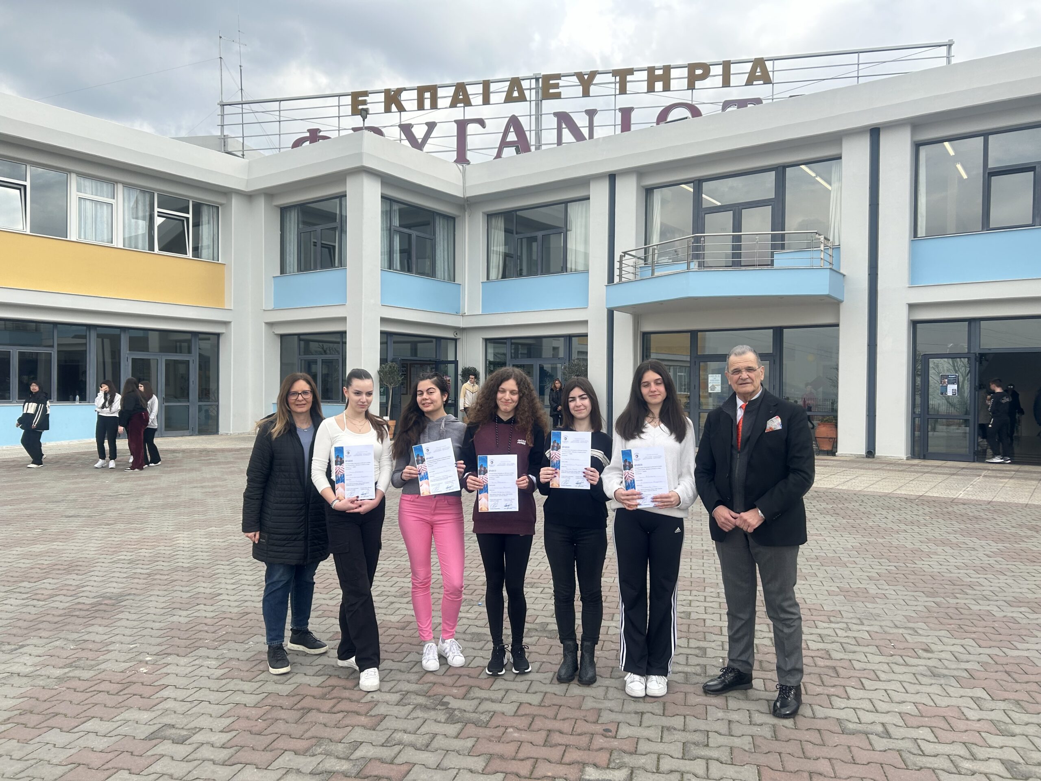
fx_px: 782
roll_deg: -0.4
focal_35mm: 26
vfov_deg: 53.1
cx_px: 520
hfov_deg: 67.3
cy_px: 390
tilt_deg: -1.2
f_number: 1.5
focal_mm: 5.7
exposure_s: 1/1575
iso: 50
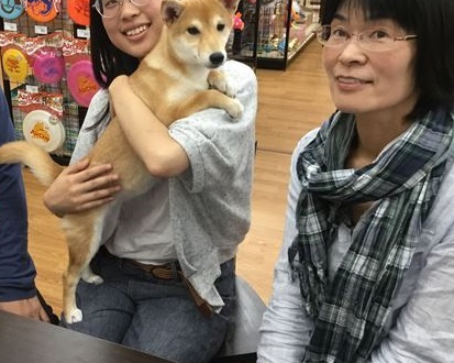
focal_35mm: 44
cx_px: 146
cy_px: 164
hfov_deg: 41.4
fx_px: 591
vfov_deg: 34.1
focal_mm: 3.3
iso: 125
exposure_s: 1/33
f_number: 2.4
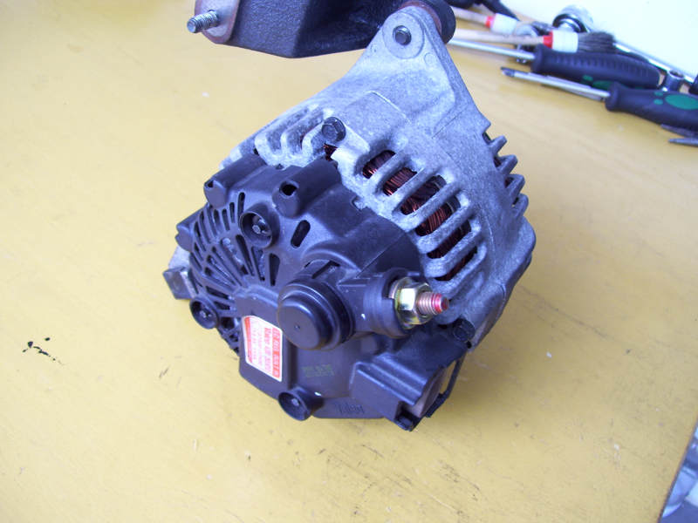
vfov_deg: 39.7
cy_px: 262
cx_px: 349
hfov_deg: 51.4
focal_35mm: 36
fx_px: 726
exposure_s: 1/50
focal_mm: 6
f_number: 2.7
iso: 80
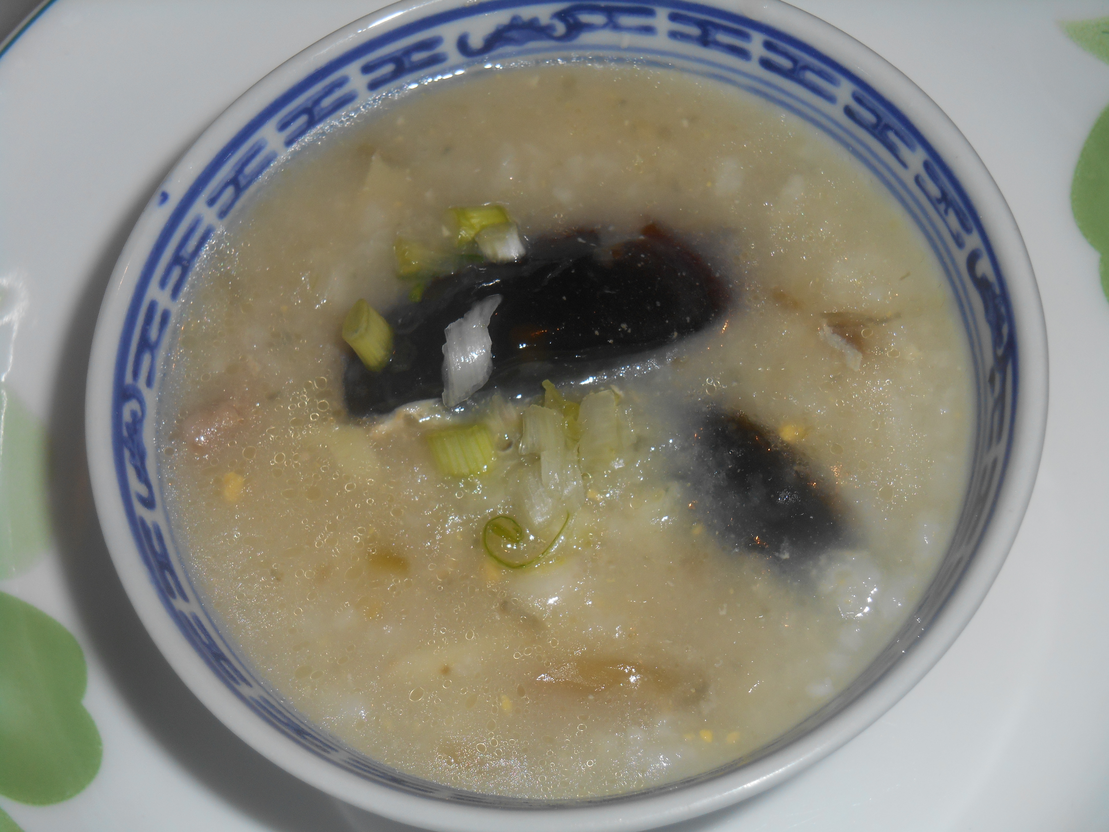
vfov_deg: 24.0
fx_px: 1954
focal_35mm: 61
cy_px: 416
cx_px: 554
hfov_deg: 31.7
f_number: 4.4
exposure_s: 1/60
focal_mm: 10.9
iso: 80
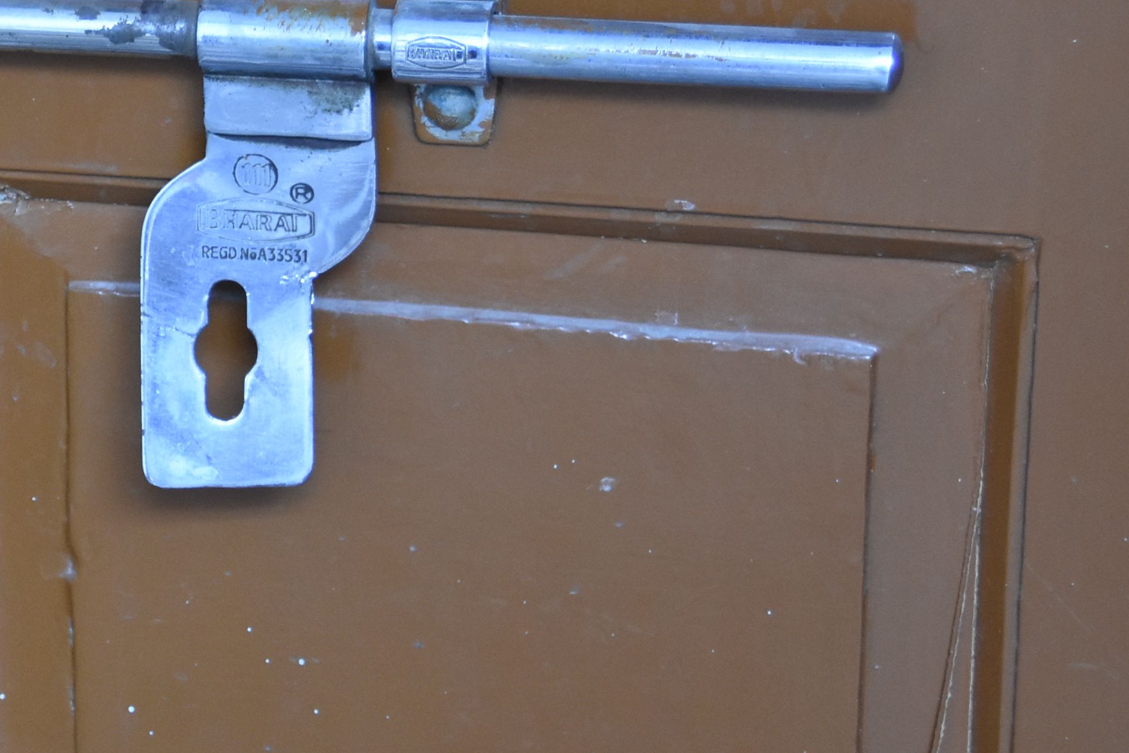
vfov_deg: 7.0
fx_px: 6185
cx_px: -183
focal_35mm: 197
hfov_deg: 10.3
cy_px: 293
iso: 1600
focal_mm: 55
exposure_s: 1/40
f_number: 4.8
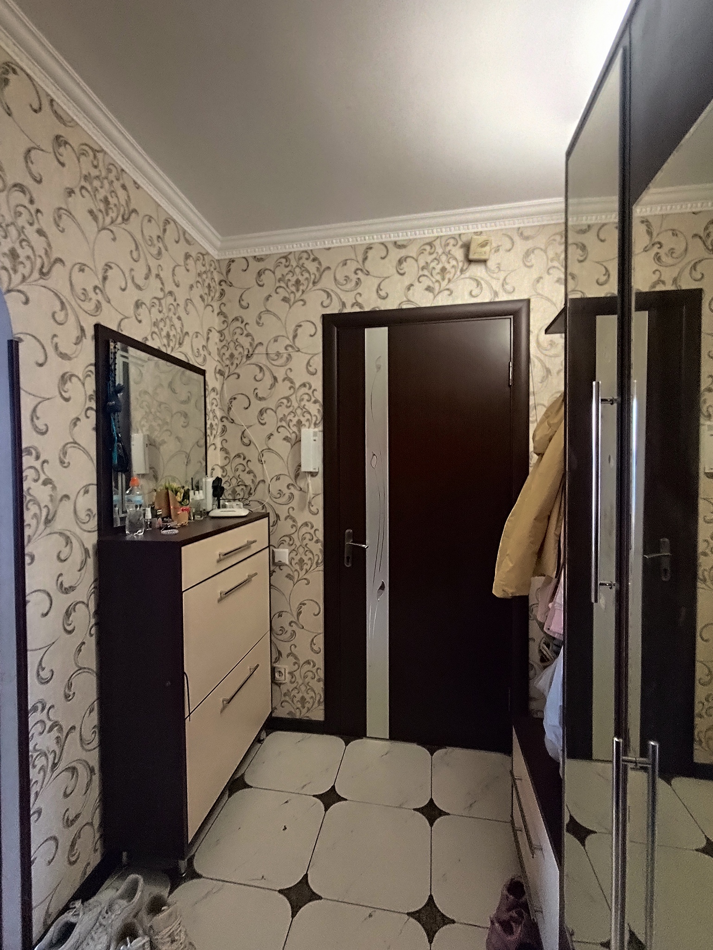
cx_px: 356
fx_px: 439
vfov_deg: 94.5
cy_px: 475
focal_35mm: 16
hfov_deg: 78.2
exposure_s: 1/20
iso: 1000
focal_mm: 1.65
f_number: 2.2
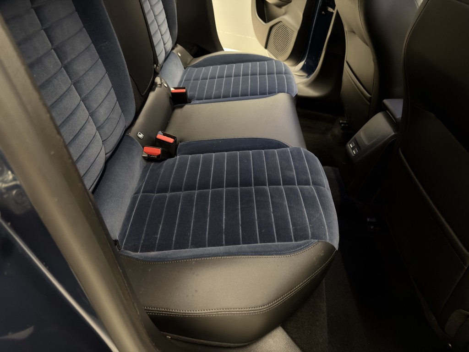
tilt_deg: -36.6
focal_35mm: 24
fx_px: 325
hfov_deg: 71.6
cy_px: 176
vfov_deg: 56.8
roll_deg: -13.3
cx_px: 234
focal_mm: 6.76
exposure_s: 1/17
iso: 800
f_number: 1.78
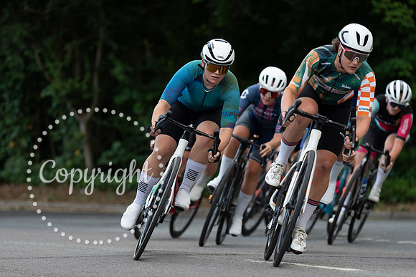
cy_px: 157
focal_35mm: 184
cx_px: 194
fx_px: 2130
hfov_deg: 11.2
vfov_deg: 7.5
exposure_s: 1/800
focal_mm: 159
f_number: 3.2
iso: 1000
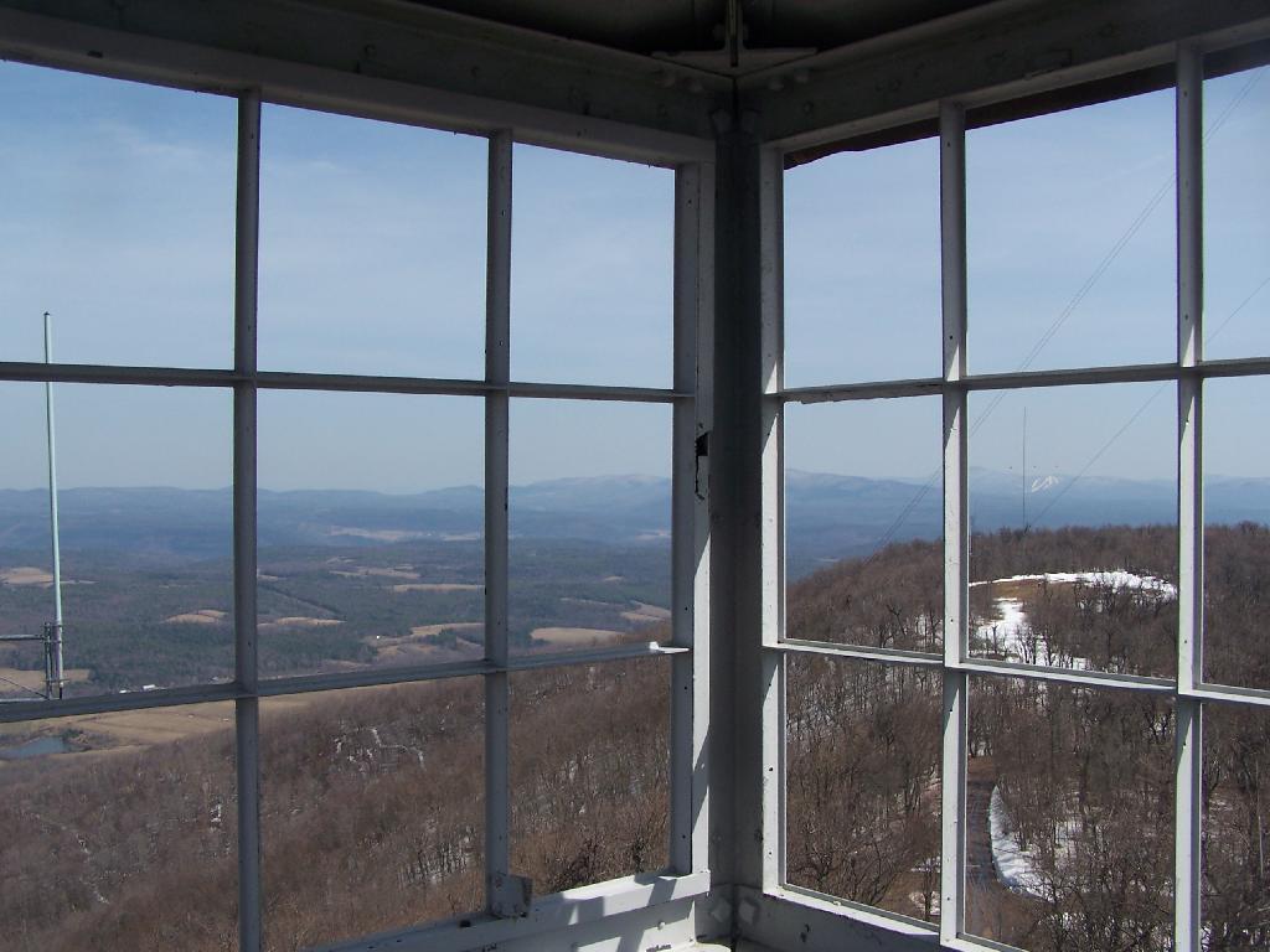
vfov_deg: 37.7
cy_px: 476
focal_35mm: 38
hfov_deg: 49.0
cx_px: 635
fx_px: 1394
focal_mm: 6.3
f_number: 5.6
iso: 80
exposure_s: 1/640
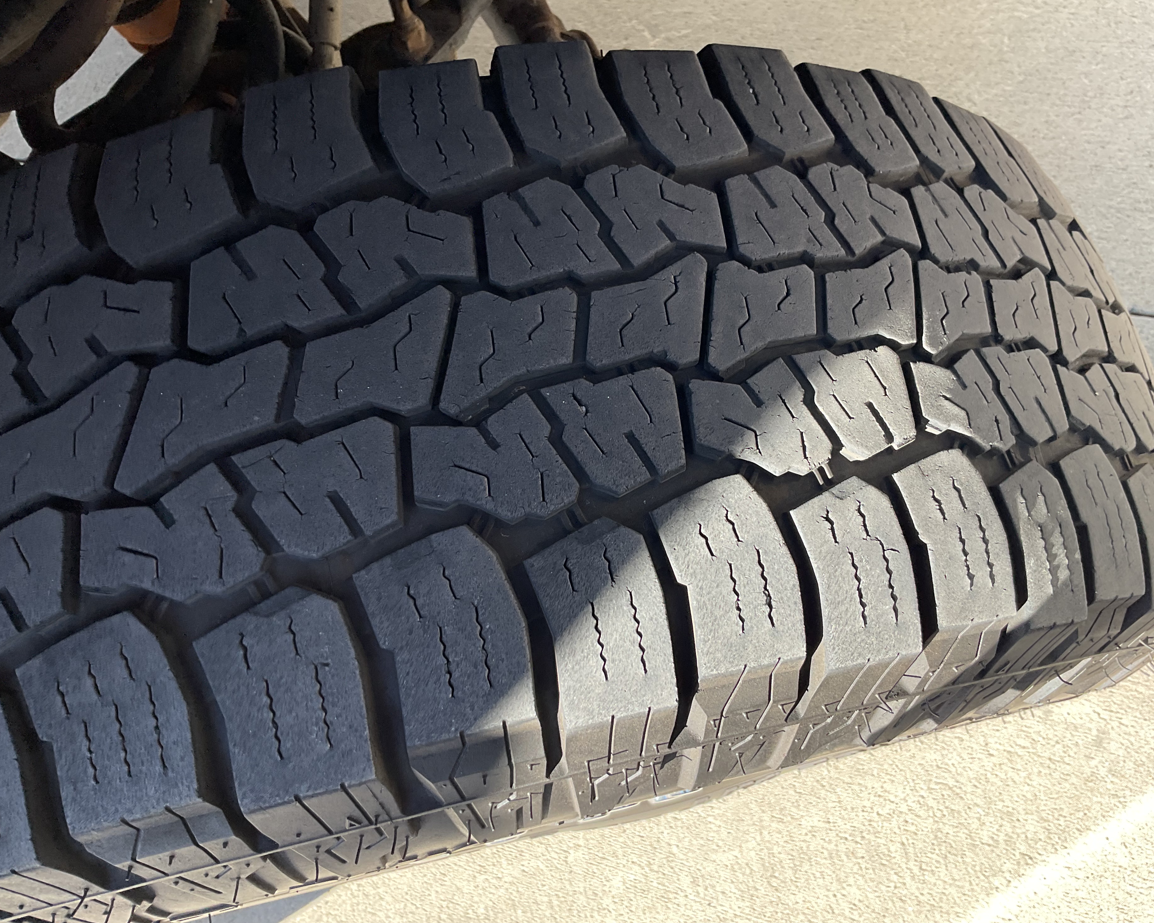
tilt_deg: -69.1
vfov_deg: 47.1
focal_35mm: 31
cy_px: 468
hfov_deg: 57.1
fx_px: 1059
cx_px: 628
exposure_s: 1/171
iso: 16
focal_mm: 3
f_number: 1.8
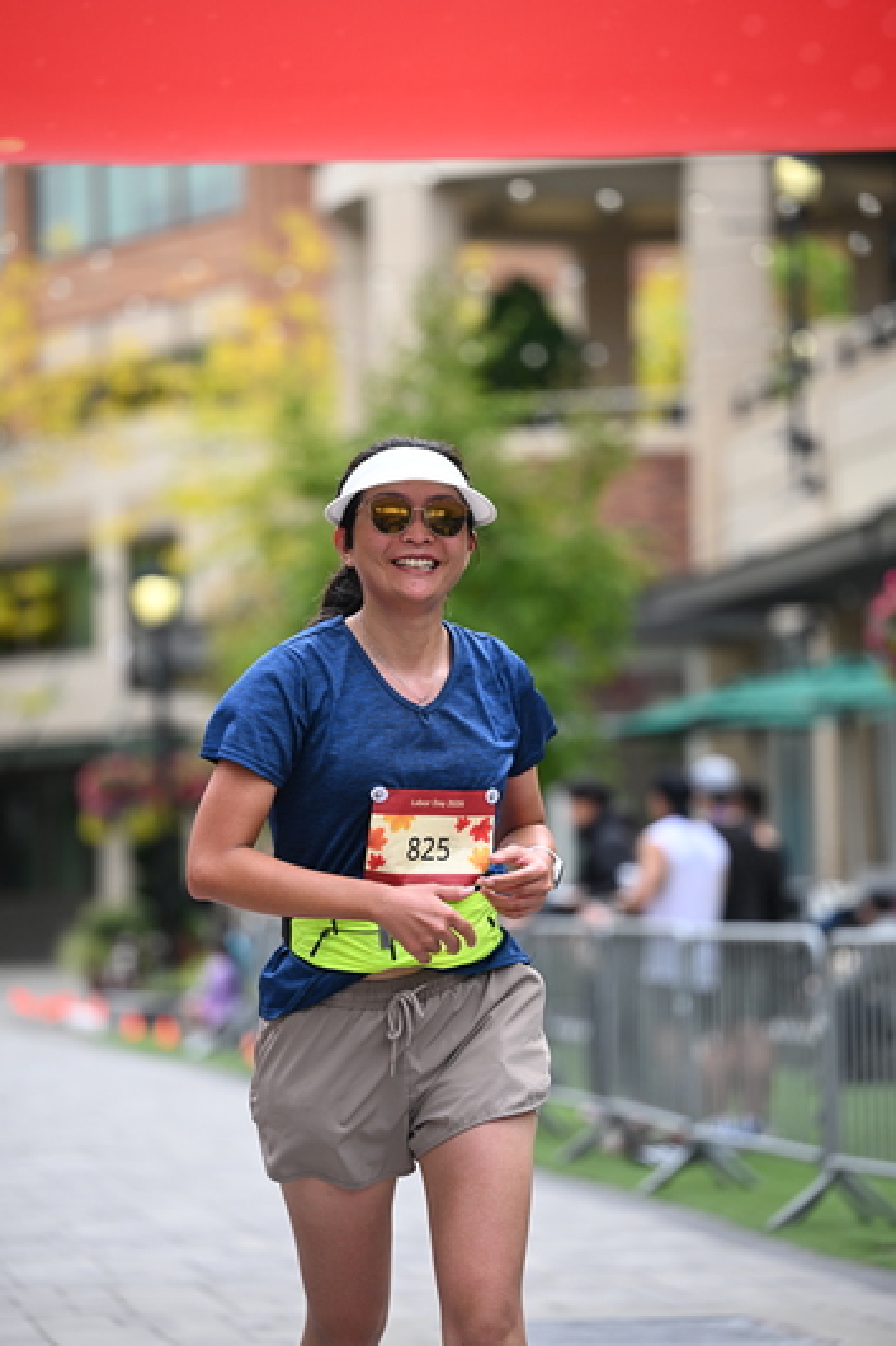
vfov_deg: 15.2
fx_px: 5043
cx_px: 438
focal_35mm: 135
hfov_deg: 10.2
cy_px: 673
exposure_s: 1/2500
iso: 640
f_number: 2.8
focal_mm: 130
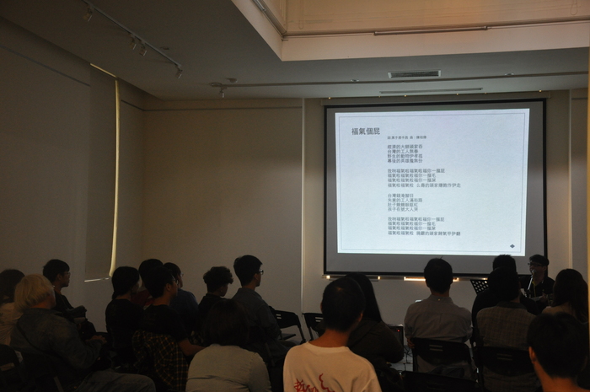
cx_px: 295
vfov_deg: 28.0
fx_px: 786
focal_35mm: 48
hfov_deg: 41.2
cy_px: 196
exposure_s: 1/30
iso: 800
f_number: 4.2
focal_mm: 32
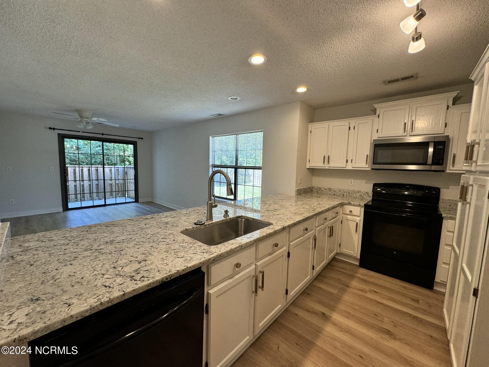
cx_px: 244
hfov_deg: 102.1
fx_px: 198
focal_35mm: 14
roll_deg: -1.4
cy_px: 184
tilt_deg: -5.7
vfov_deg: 85.7
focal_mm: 2.22
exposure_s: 1/120
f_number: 2.2
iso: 125
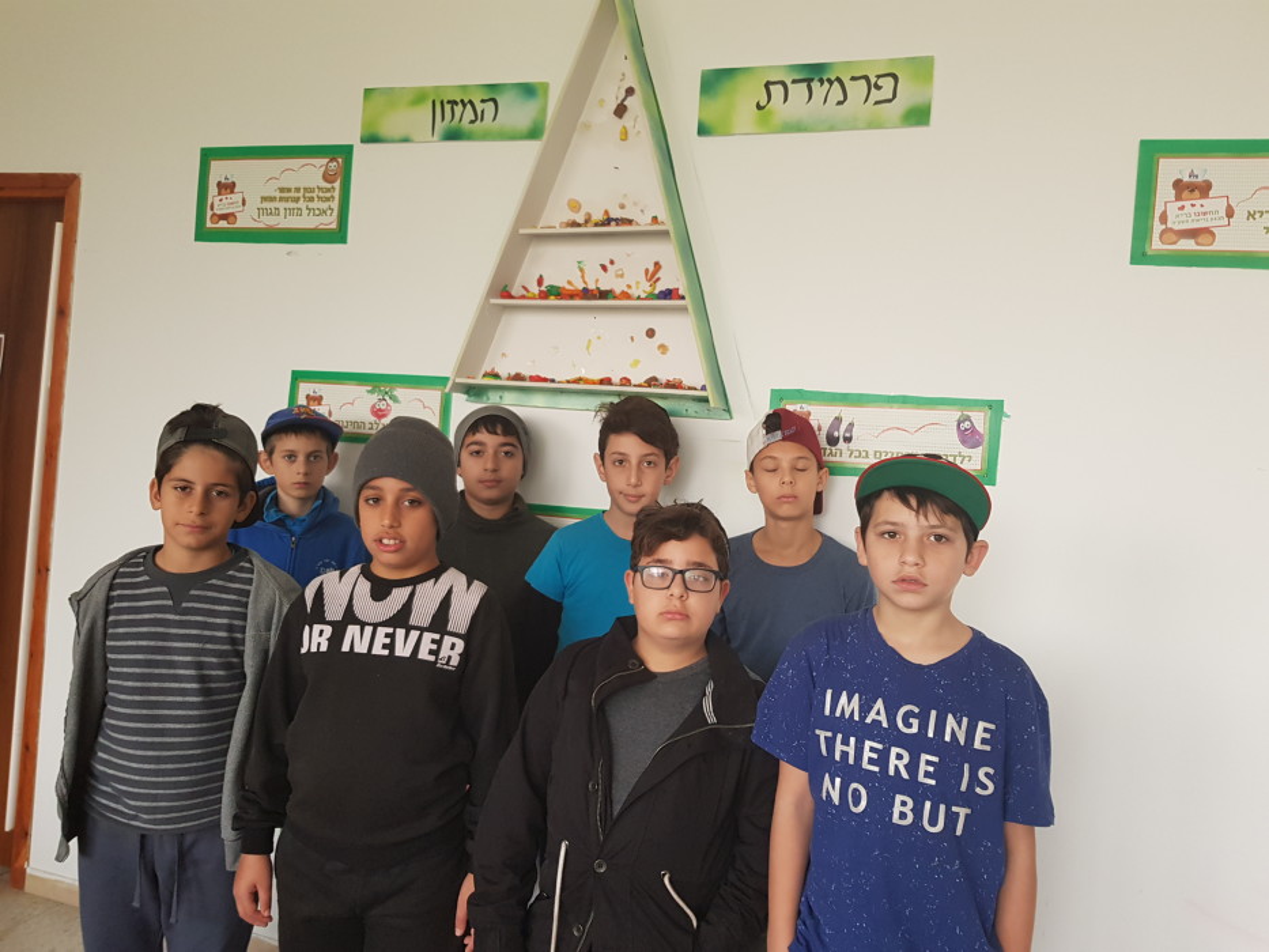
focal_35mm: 26
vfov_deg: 53.1
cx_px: 634
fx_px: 953
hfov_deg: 67.3
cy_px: 476
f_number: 1.7
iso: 125
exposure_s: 1/60
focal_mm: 4.2
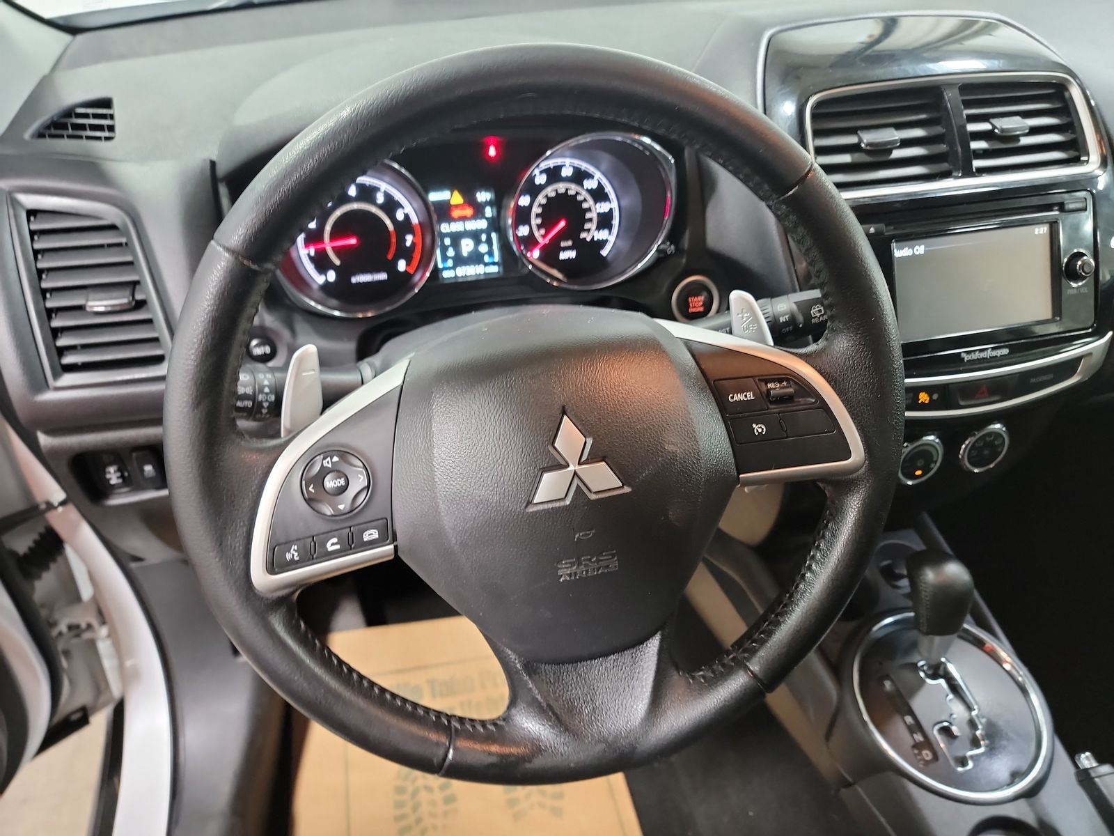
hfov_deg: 71.6
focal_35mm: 24
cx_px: 557
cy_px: 418
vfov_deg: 56.8
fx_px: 772
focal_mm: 6.7
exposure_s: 1/19
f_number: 1.8
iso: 792
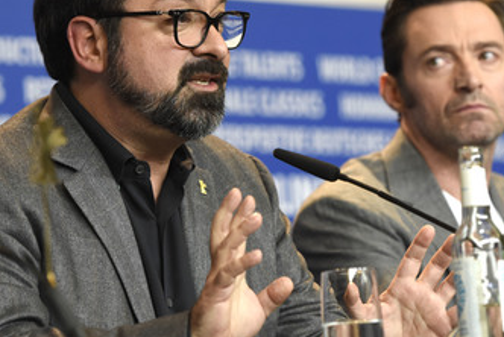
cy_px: 121
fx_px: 3849
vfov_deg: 5.0
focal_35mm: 275
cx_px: 257
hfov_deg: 7.5
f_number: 3.5
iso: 1250
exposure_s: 1/400
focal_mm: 135
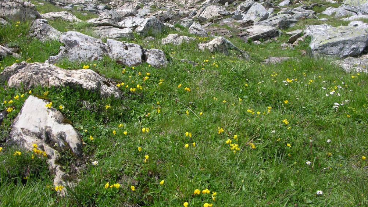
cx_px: 181
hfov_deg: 51.6
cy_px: 76
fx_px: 381
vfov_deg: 30.3
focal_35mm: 39
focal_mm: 8.9
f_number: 5.6
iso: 50
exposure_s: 1/185
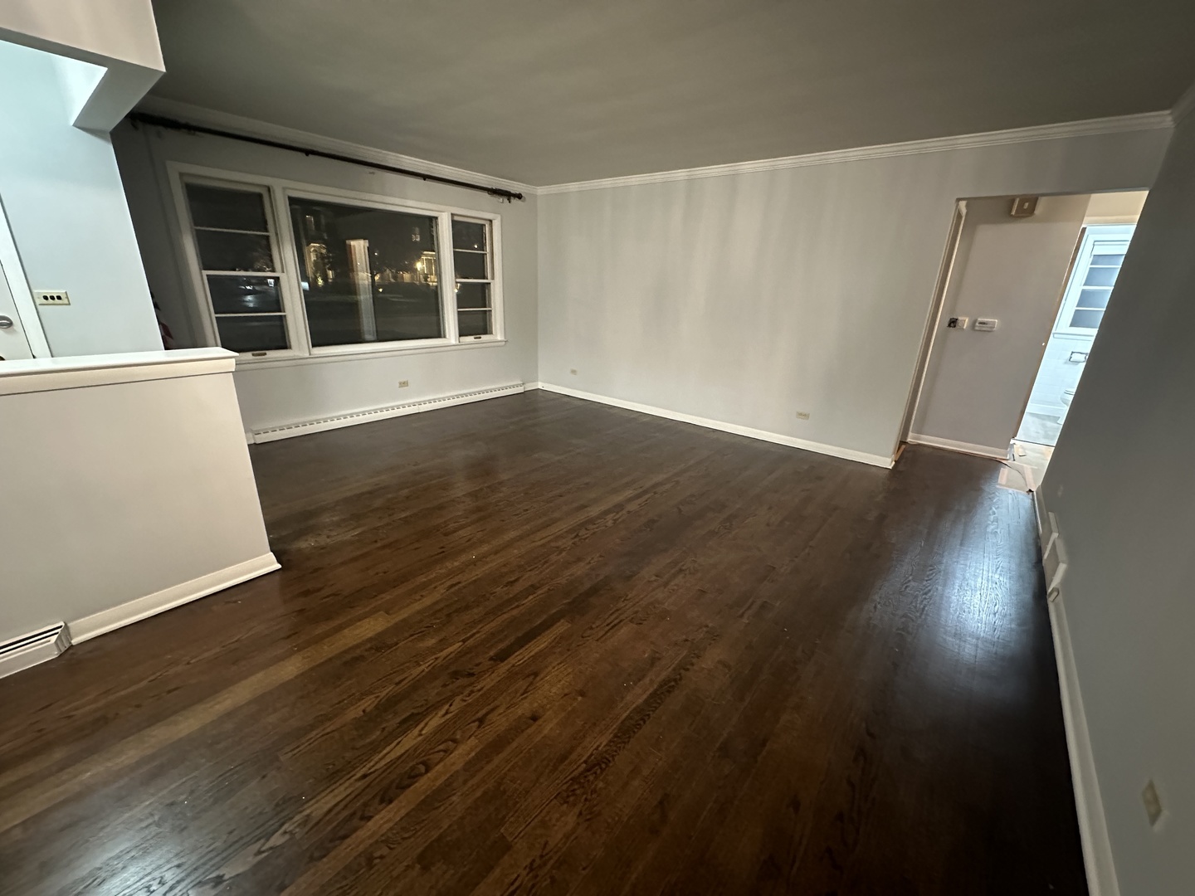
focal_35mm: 14
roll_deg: -2.3
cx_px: 598
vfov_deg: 85.7
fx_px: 483
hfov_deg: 102.1
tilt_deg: -19.7
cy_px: 448
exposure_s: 1/30
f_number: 2.2
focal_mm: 2.22
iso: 1000
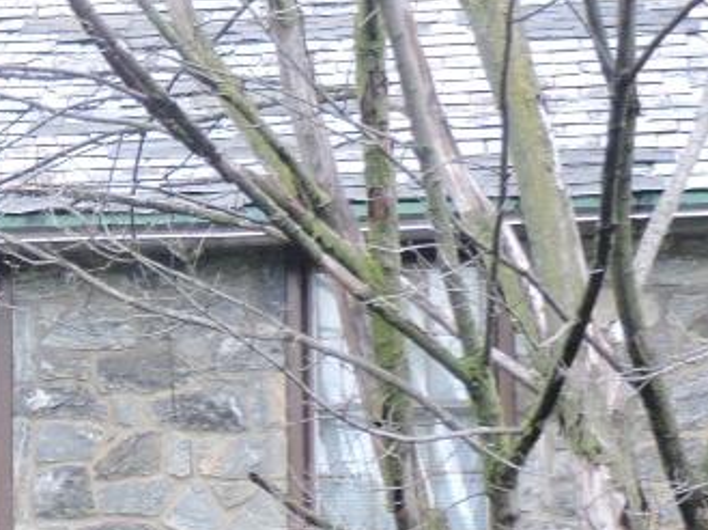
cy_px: 879
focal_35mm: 206
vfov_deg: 7.0
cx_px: -340
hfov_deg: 9.4
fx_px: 4209
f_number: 3.5
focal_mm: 8.4
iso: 100
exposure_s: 1/50
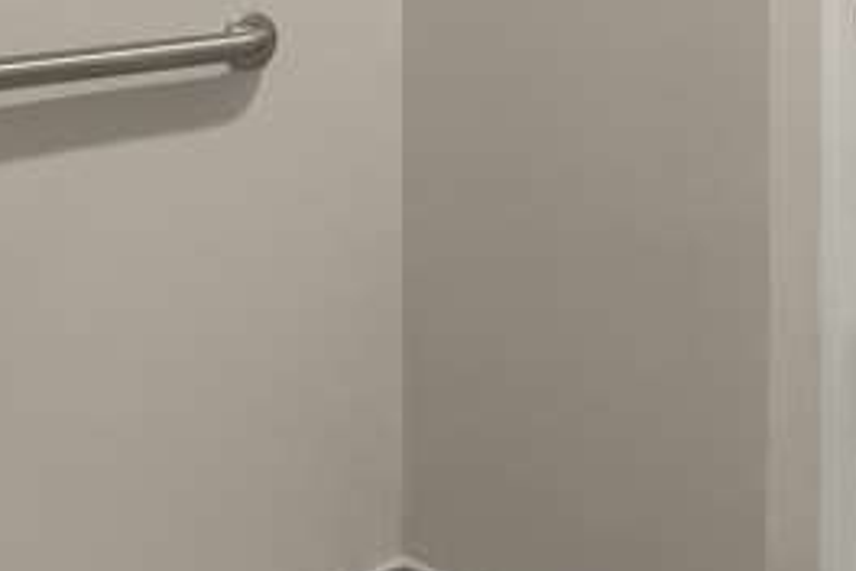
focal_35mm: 64
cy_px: -144
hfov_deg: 29.7
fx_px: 1520
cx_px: 815
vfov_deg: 19.8
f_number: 7.1
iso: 320
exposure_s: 1/40
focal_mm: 11
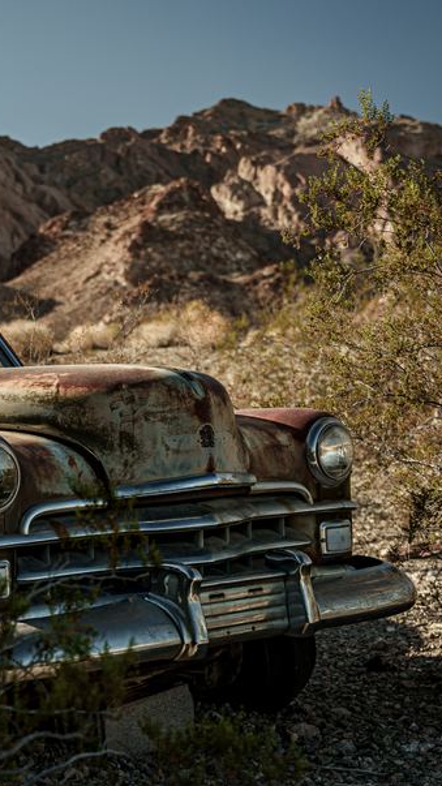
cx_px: 65
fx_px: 1668
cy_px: 309
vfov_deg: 26.5
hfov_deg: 15.0
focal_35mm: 80
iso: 100
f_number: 2.8
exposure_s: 1/500
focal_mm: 39
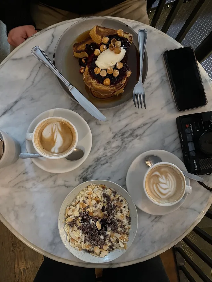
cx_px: 106
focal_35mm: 26
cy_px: 141
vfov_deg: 67.3
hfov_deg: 53.1
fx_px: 212
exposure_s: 1/33
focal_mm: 4.2
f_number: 1.6
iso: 400
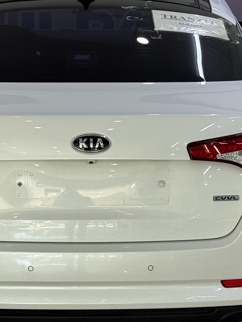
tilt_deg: -11.4
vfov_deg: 15.8
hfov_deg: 11.9
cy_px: 150
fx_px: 1165
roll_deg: -0.7
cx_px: 94
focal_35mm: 125
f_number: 1.78
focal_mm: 6.76
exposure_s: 1/100
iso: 64
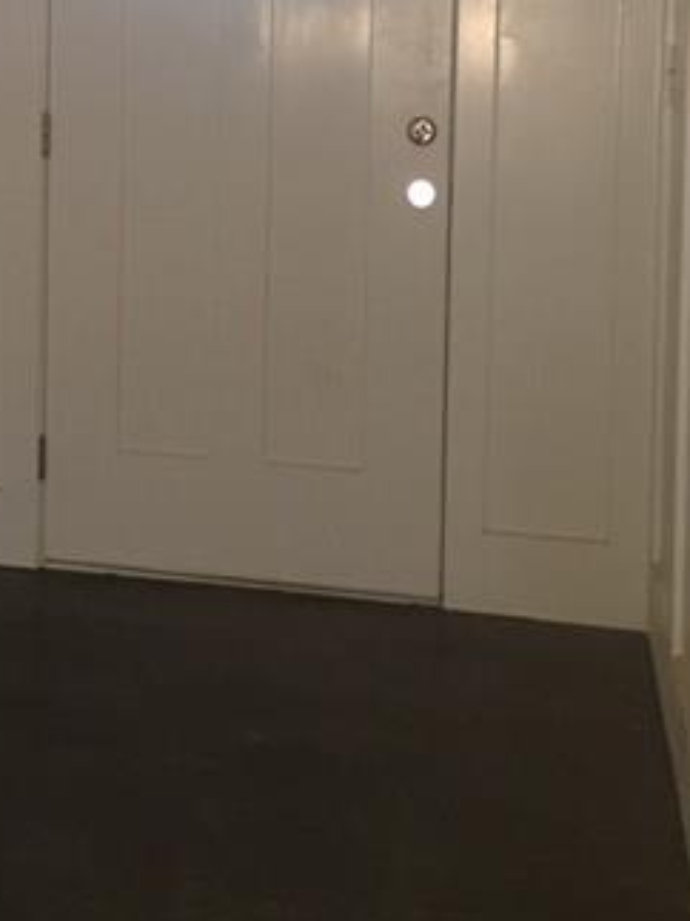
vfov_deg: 27.1
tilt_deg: -4.0
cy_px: 68
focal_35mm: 69
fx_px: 1835
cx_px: 48
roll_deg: -0.7
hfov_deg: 20.8
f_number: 2.2
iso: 200
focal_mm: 4.15
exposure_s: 1/20
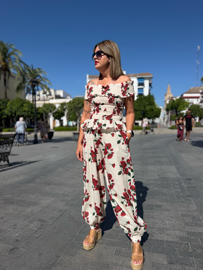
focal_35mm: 24
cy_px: 135
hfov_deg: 56.8
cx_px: 102
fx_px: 188
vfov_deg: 71.6
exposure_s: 1/9091
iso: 80
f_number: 1.78
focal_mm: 6.76
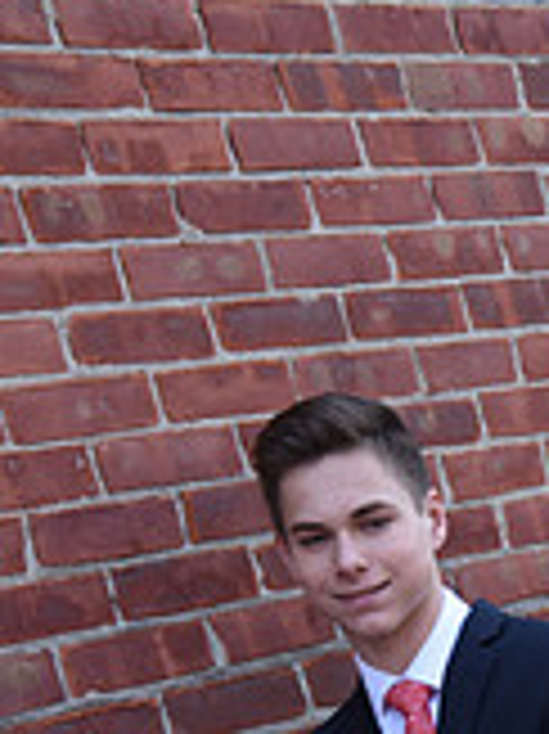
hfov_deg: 10.3
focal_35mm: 137
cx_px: 909
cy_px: 849
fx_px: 2901
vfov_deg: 14.0
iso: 640
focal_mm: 40
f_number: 11
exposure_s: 1/80
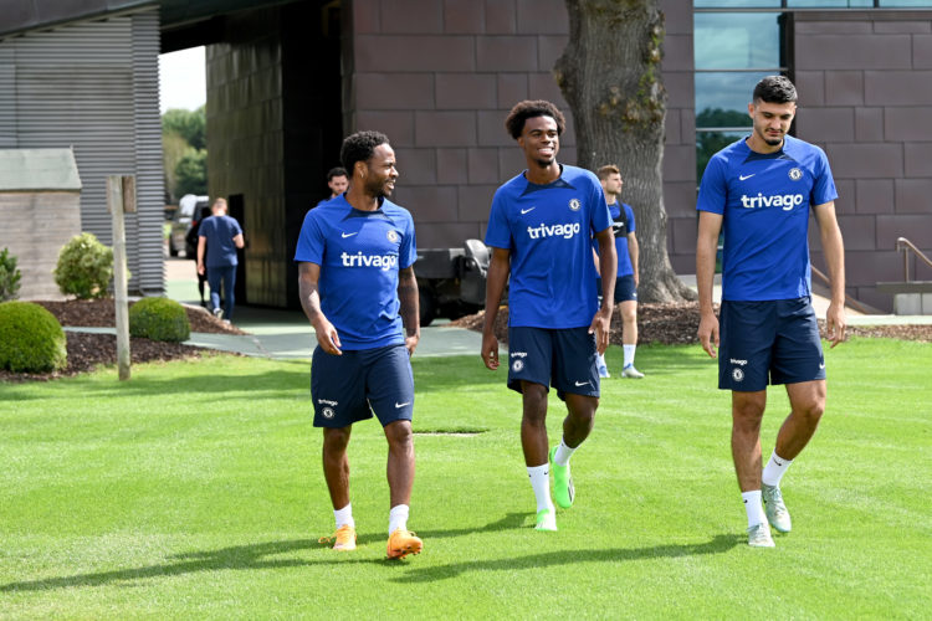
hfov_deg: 23.6
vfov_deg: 15.9
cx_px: 466
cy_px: 310
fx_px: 2226
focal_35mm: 86
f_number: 5
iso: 400
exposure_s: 1/1000
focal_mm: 86
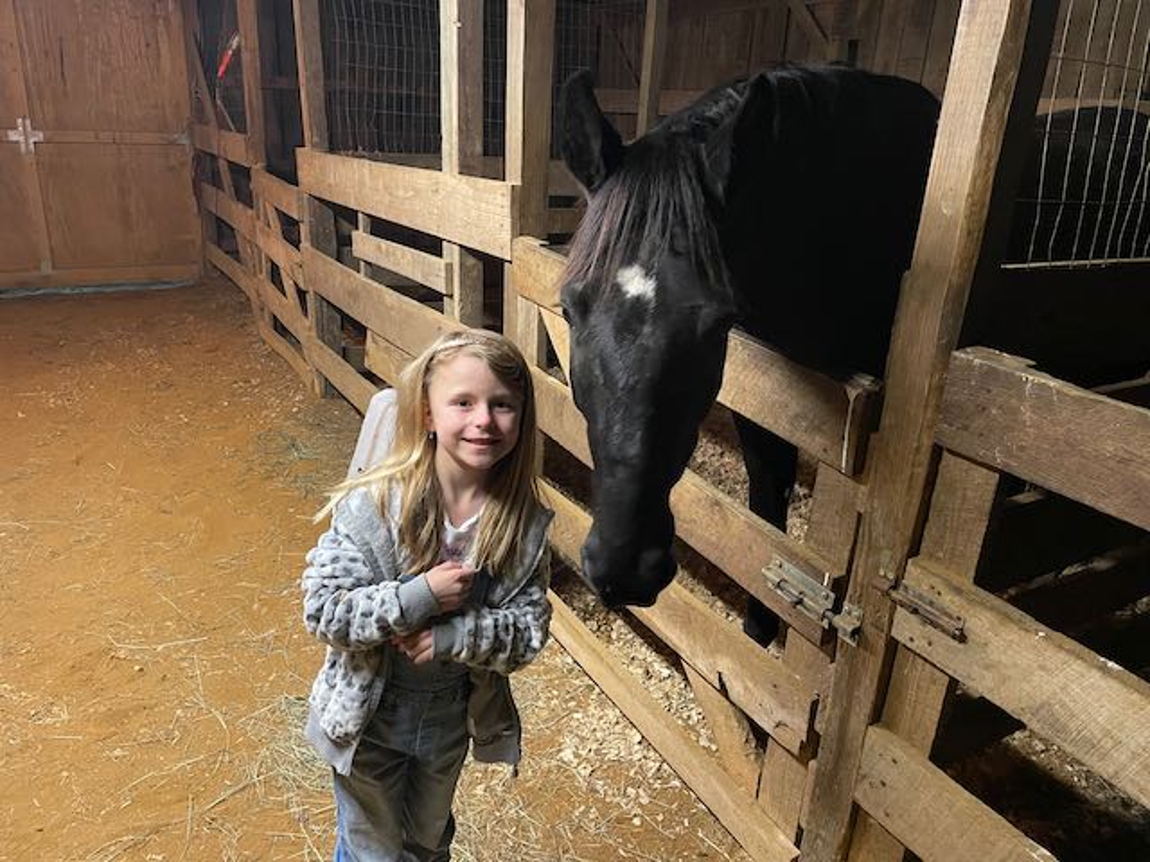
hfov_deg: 67.3
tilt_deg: -20.6
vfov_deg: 53.1
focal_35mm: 26
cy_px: 431
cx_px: 575
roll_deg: -3.2
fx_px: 864
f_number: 1.6
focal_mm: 4.2
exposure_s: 1/40
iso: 500
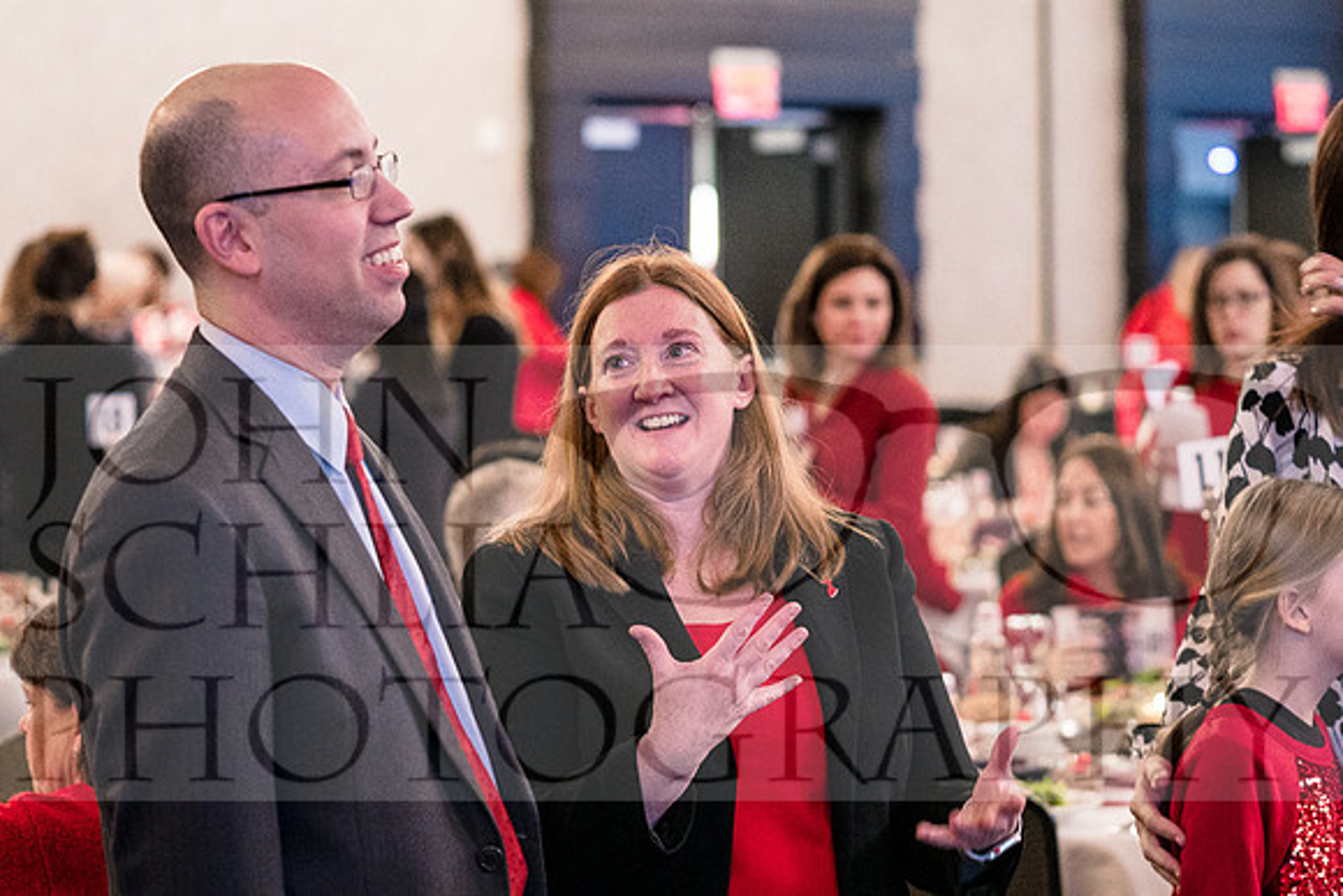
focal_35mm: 105
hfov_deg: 19.5
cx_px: 672
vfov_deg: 13.0
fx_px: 3918
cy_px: 448
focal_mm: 70
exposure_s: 1/60
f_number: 2.8
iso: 5000
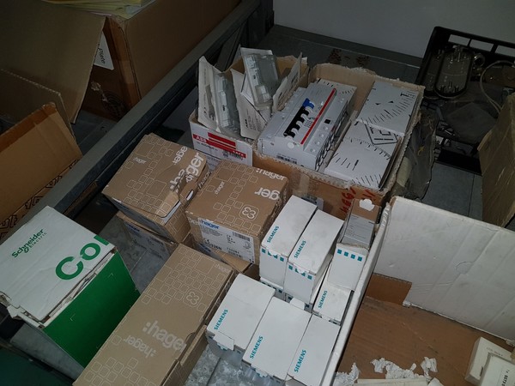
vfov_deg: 53.1
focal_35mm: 26
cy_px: 193
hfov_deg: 67.3
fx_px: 387
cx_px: 258
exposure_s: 1/100
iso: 80
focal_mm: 4.2
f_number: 1.7
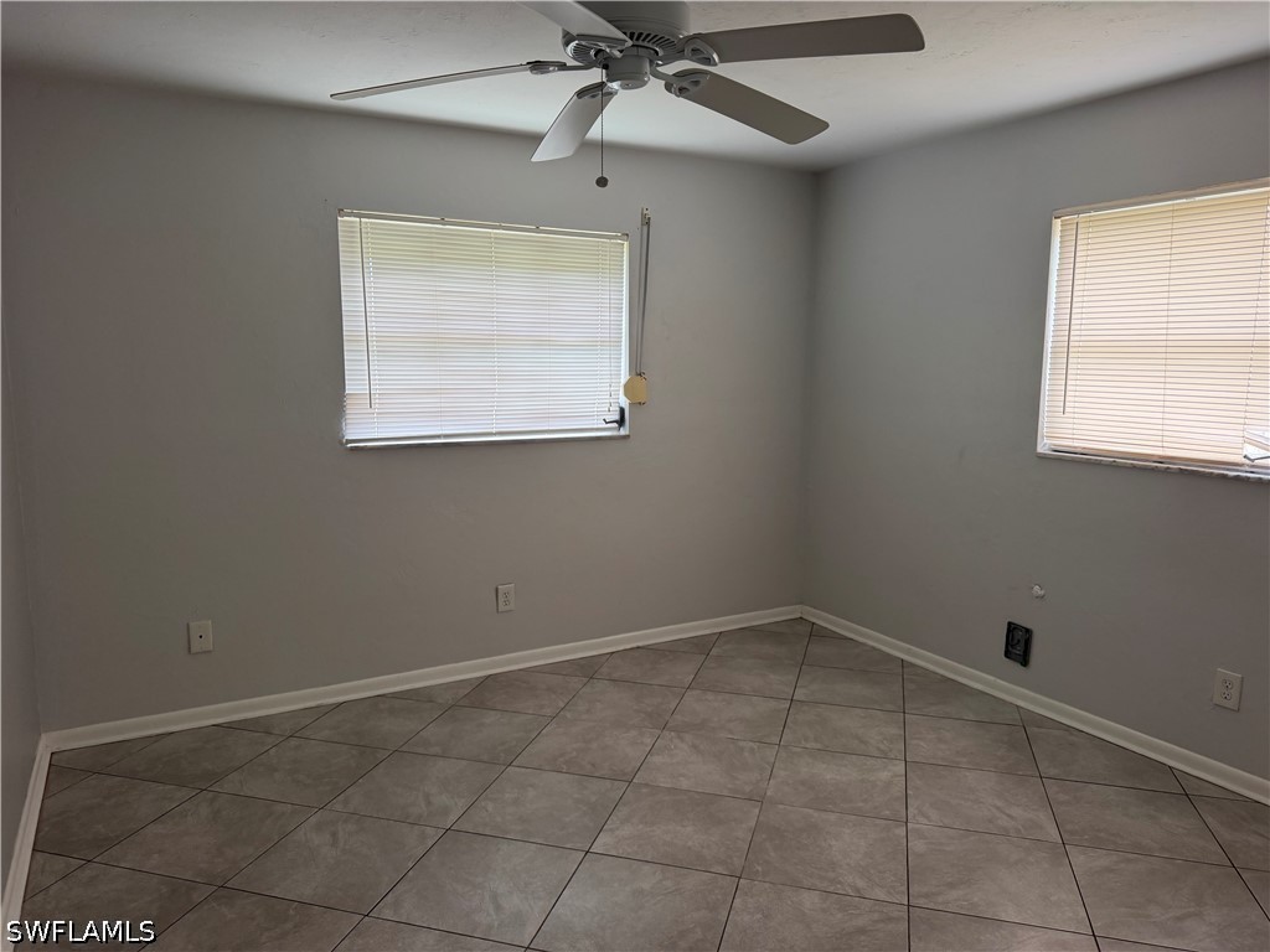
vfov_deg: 56.8
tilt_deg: -7.9
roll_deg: -0.4
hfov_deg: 71.6
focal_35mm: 24
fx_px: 881
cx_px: 635
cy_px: 476
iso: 200
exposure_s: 1/121
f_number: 1.78
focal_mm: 6.76
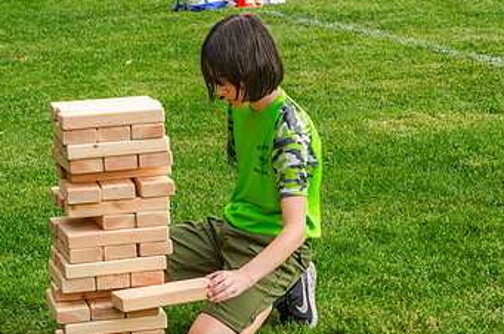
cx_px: 217
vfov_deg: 8.9
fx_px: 2138
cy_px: 143
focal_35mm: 153
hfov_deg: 13.4
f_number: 7.1
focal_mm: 60
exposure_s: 1/200
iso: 200
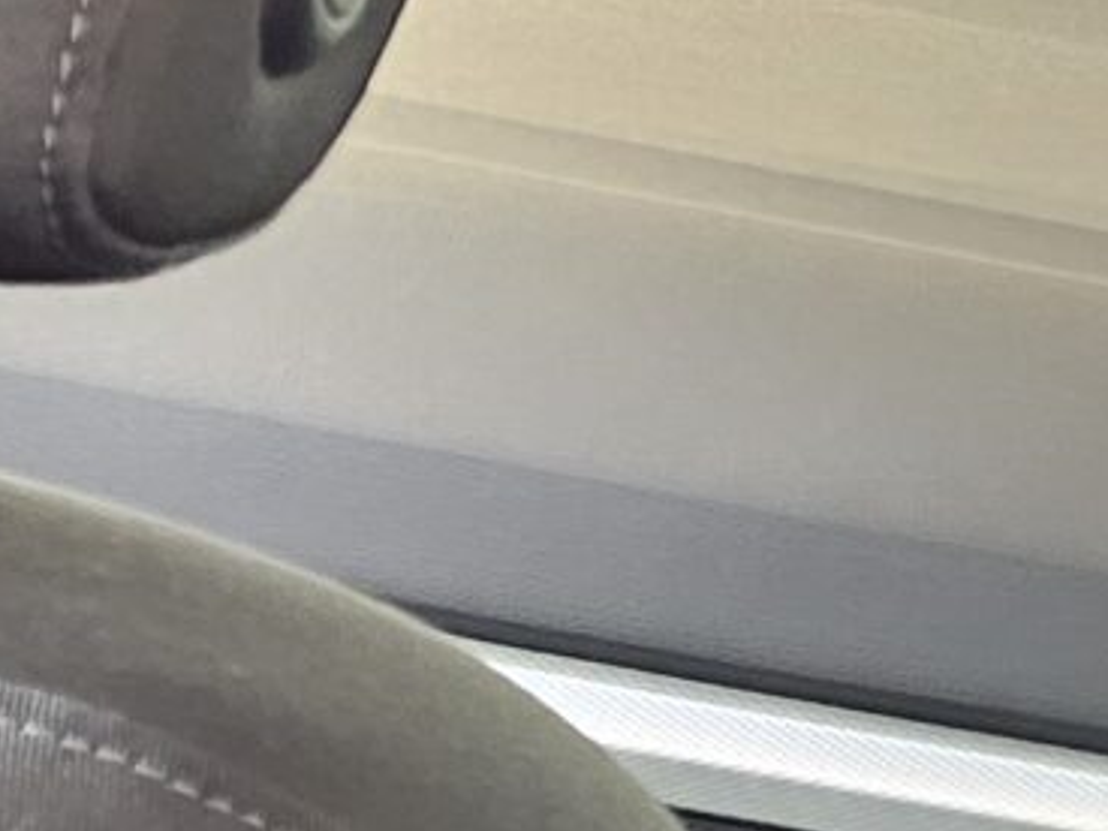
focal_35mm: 160
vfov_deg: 8.5
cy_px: 1993
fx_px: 5121
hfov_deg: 9.6
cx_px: -2201
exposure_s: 1/16.7
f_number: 1.7
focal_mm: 6.3
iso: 1250
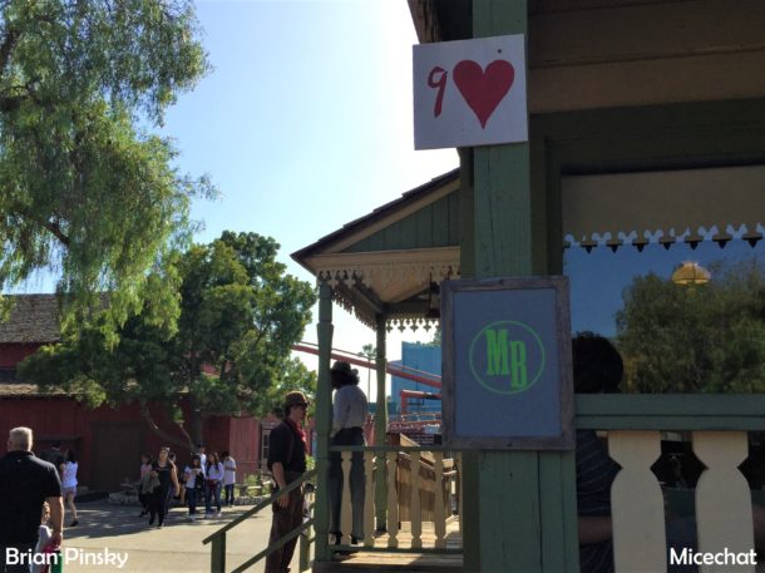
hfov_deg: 61.7
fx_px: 641
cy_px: 286
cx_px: 382
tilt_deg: +8.7
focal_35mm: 29
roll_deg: -2.4
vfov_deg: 48.2
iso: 32
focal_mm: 4.15
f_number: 2.2
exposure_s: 1/1582
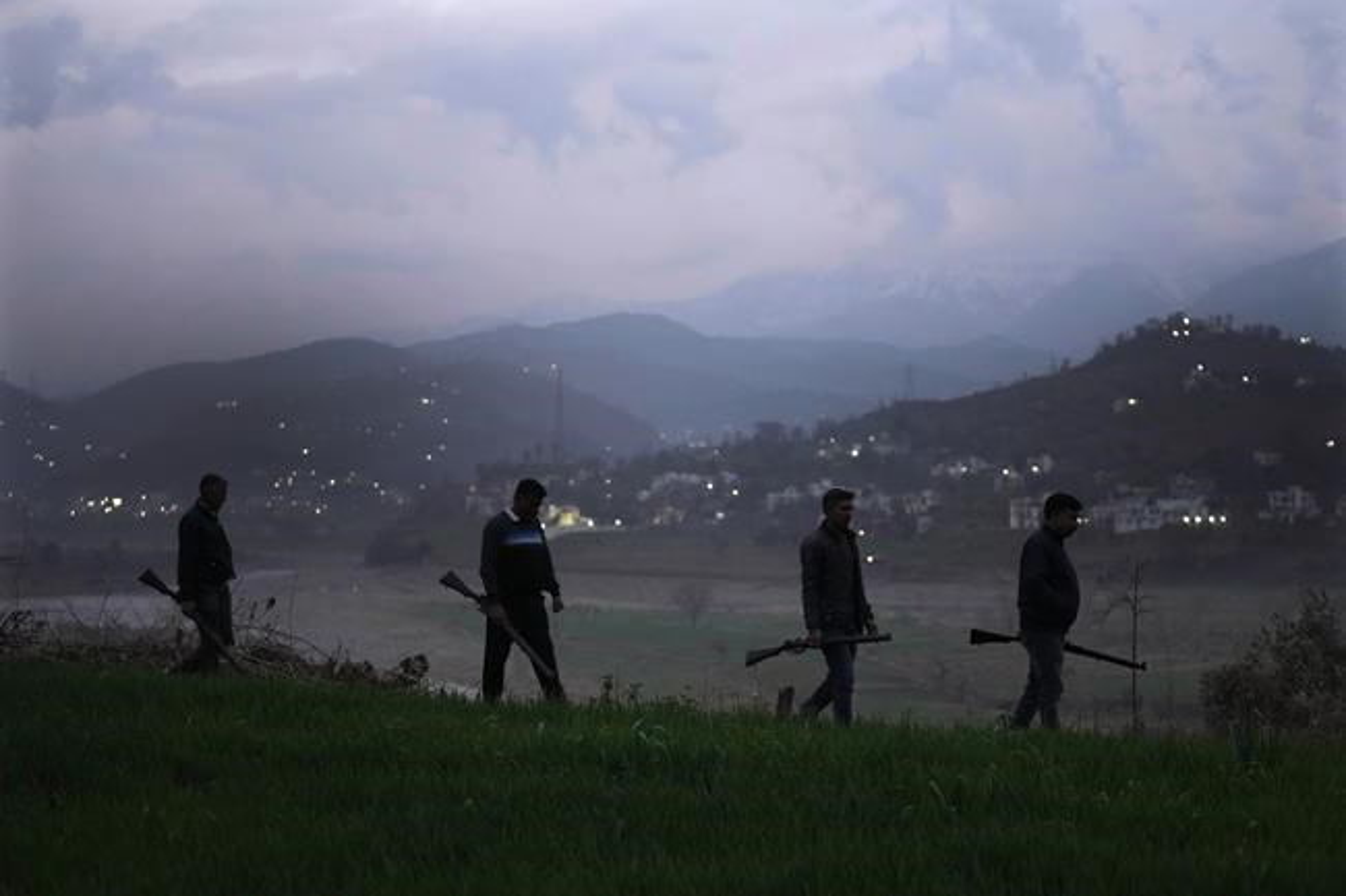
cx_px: 673
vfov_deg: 19.4
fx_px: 2616
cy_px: 448
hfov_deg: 28.9
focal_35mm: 70
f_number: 2.8
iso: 3200
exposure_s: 1/50
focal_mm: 70
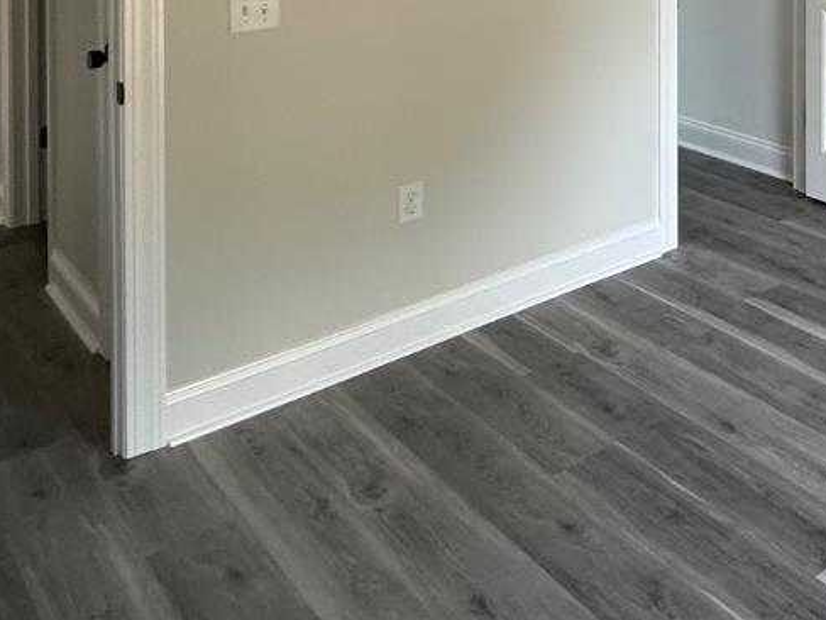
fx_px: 1026
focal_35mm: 43
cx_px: 928
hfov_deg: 36.5
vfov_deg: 28.4
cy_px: -160
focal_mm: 2.22
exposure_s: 1/120
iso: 250
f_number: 2.2
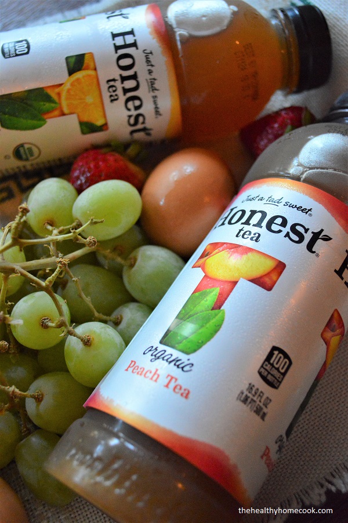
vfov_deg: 45.0
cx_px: 174
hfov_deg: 30.8
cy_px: 262
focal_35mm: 44
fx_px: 632
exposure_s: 1/160
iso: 3200
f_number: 4.5
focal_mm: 29
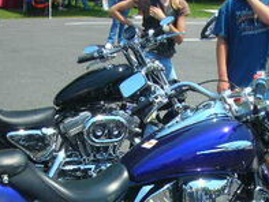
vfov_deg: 18.7
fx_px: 599
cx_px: 139
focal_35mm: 77
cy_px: 199
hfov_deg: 25.3
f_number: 6.4
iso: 50
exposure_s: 1/120
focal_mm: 6.3
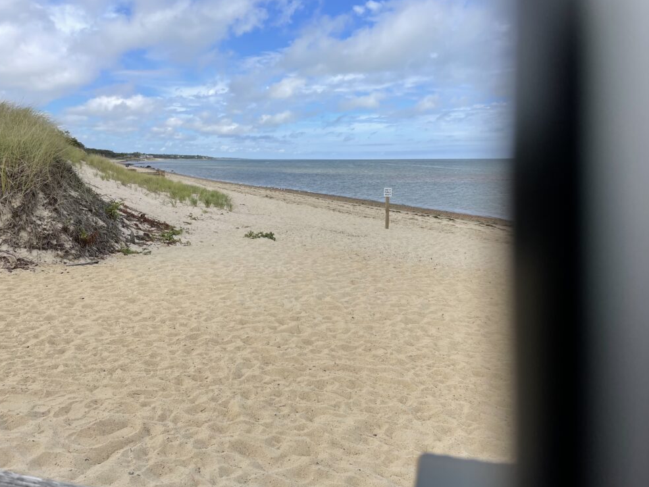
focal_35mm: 27
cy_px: 247
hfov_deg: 65.3
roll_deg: +0.1
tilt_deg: -9.6
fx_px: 506
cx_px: 317
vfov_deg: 51.4
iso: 32
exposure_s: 1/4132
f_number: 1.6
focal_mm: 4.2
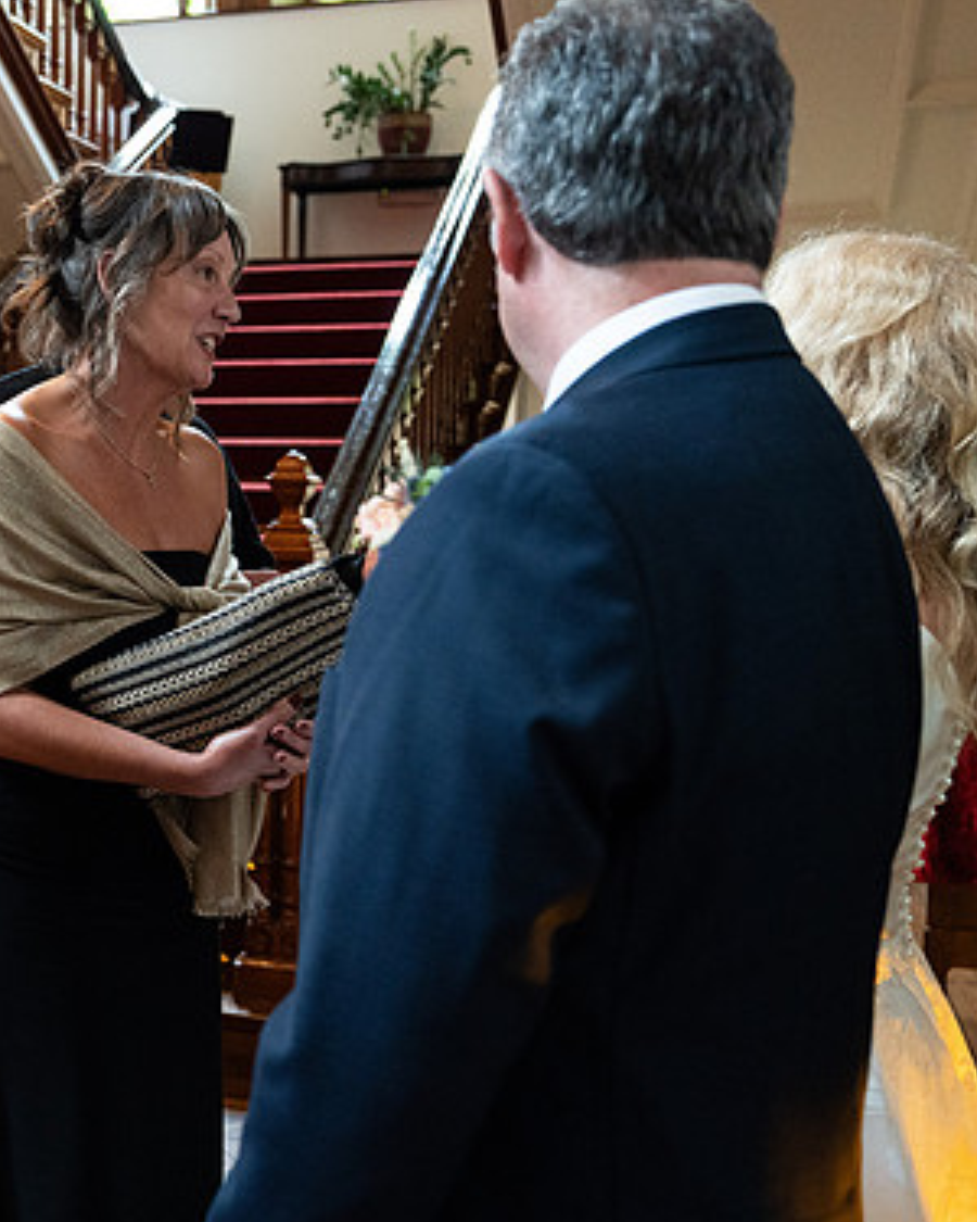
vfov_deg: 41.2
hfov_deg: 32.0
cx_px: 124
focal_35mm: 45
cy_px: 601
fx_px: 1626
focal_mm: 31
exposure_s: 1/200
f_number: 3.5
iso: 5000
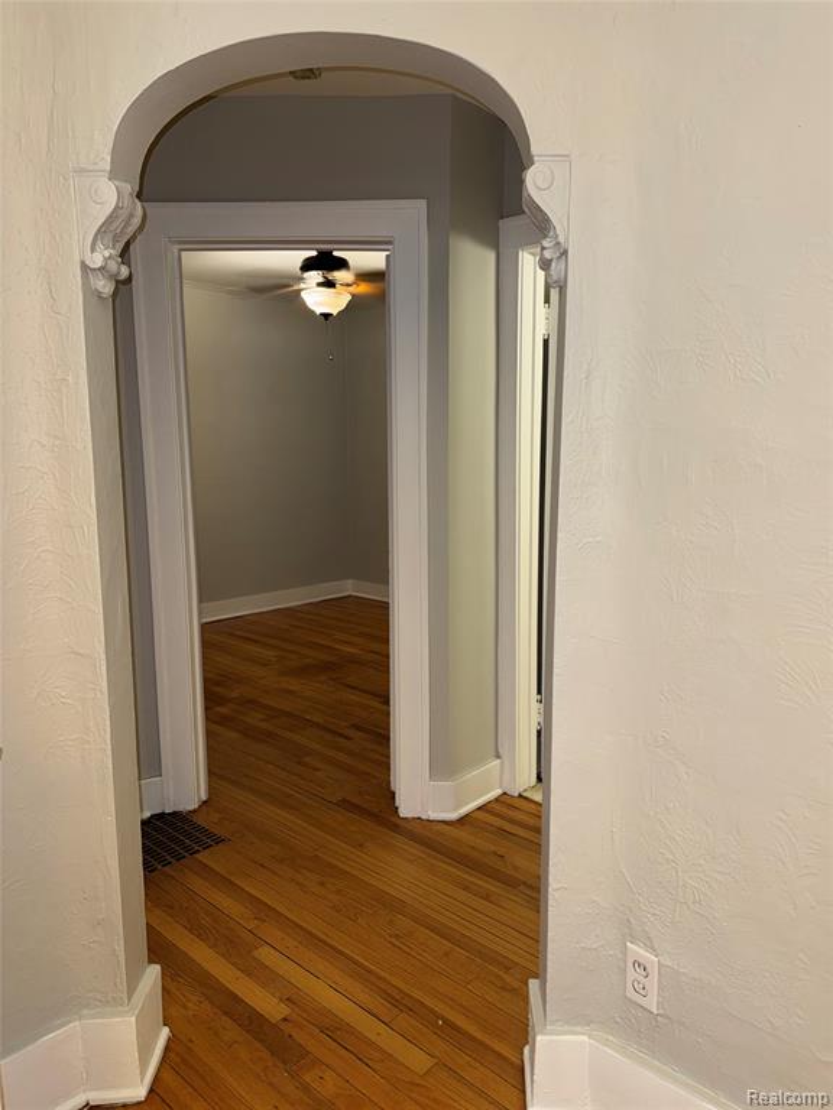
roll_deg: +0.7
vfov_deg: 71.6
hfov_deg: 56.8
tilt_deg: -8.8
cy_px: 555
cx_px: 416
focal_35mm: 24
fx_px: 770
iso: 64
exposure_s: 1/24
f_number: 1.78
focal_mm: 6.76
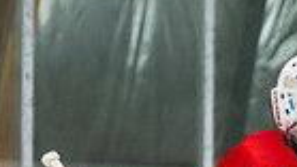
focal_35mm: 673
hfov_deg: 3.2
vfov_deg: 1.8
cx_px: 340
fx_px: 5297
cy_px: 296
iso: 3200
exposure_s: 1/800
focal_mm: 122
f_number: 2.8
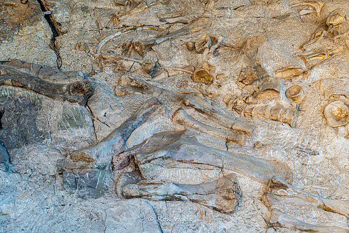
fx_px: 708
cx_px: 170
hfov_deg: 27.7
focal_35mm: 73
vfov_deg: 18.7
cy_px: 116
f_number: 4
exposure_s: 1/160
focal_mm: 70
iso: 800
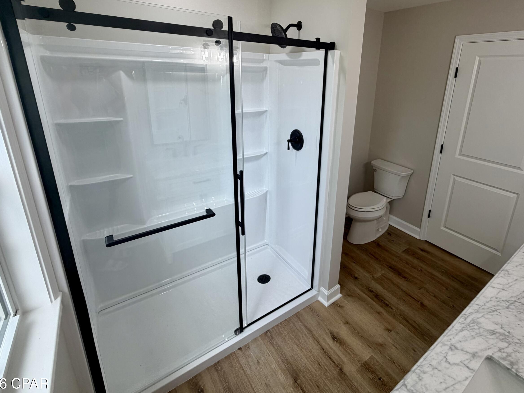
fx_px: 272
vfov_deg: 70.7
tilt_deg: -16.6
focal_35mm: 18
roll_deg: -1.6
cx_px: 301
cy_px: 154
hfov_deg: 87.2
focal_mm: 2.22
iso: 80
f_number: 2.2
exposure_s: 1/120
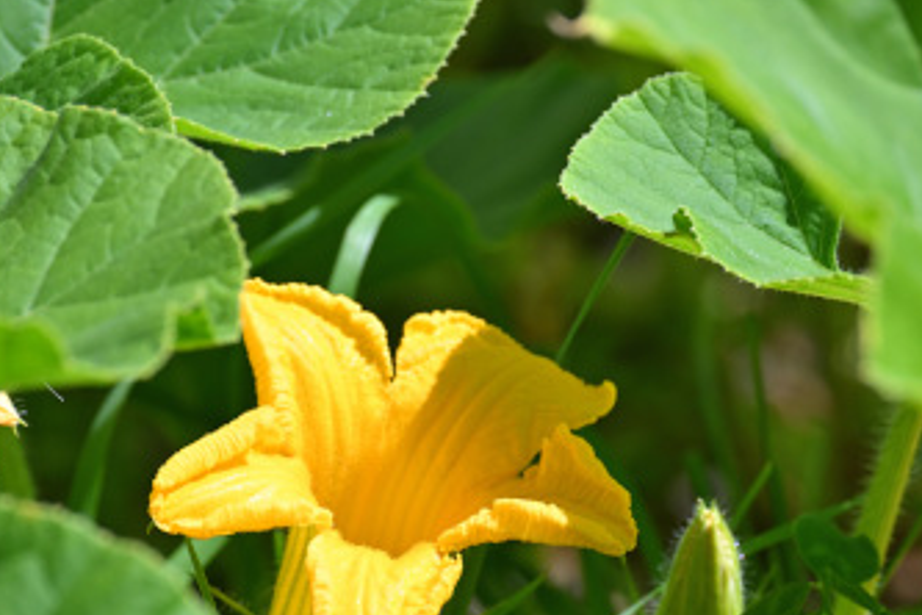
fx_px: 9595
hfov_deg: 5.5
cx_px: 451
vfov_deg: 3.7
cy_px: 399
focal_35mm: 375
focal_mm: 185
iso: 280
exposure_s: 1/320
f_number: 6.3
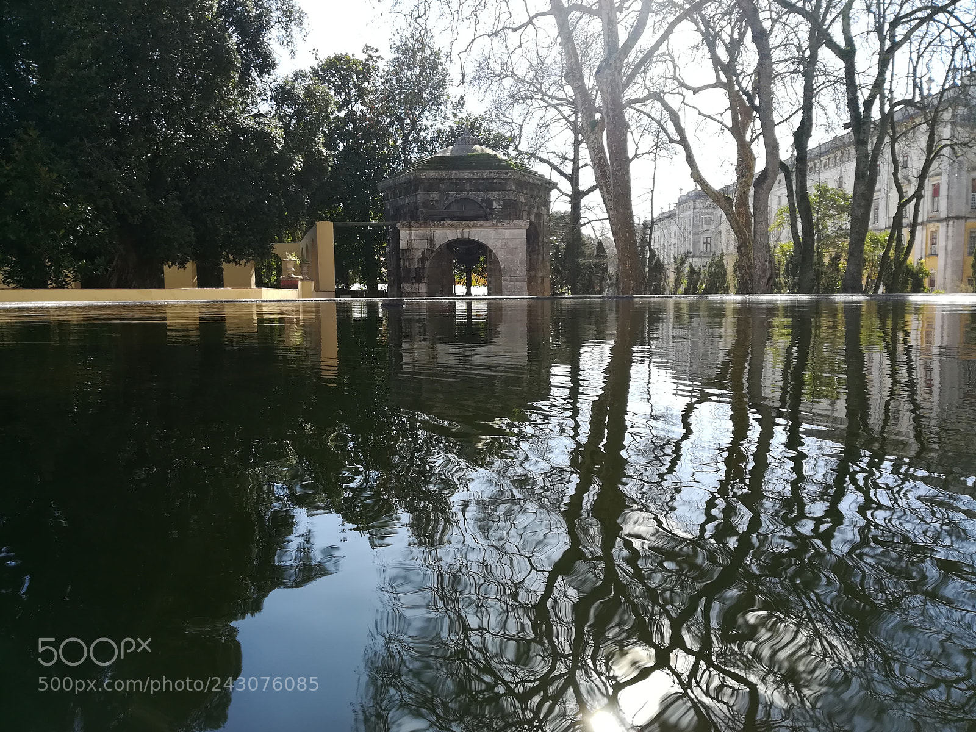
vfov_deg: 53.1
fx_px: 733
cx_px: 488
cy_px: 366
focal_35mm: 26
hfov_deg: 67.3
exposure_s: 1/315
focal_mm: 3.83
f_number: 2.2
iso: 50
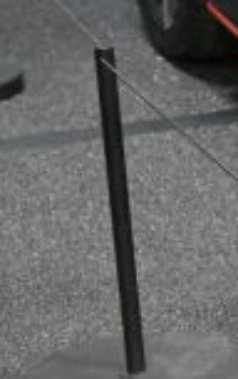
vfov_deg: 9.9
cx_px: 1106
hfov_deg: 5.2
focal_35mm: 211
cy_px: 48
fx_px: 2184
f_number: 4.5
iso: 250
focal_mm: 31
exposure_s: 1/640
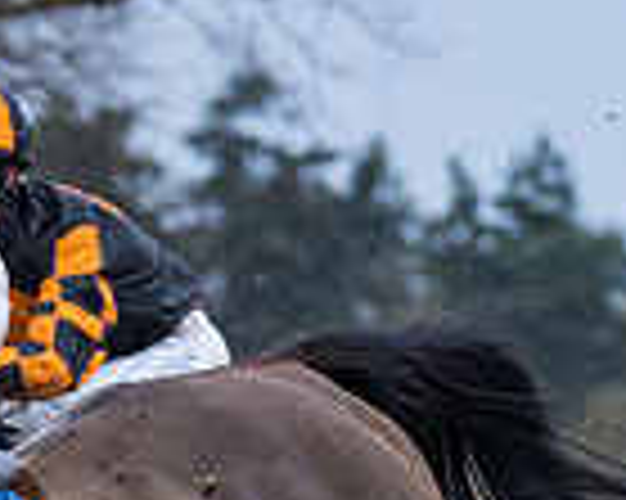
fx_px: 16330
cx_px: -913
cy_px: 576
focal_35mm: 882
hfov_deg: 2.2
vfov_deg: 1.8
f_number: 4.5
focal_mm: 135
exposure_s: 1/1600
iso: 400
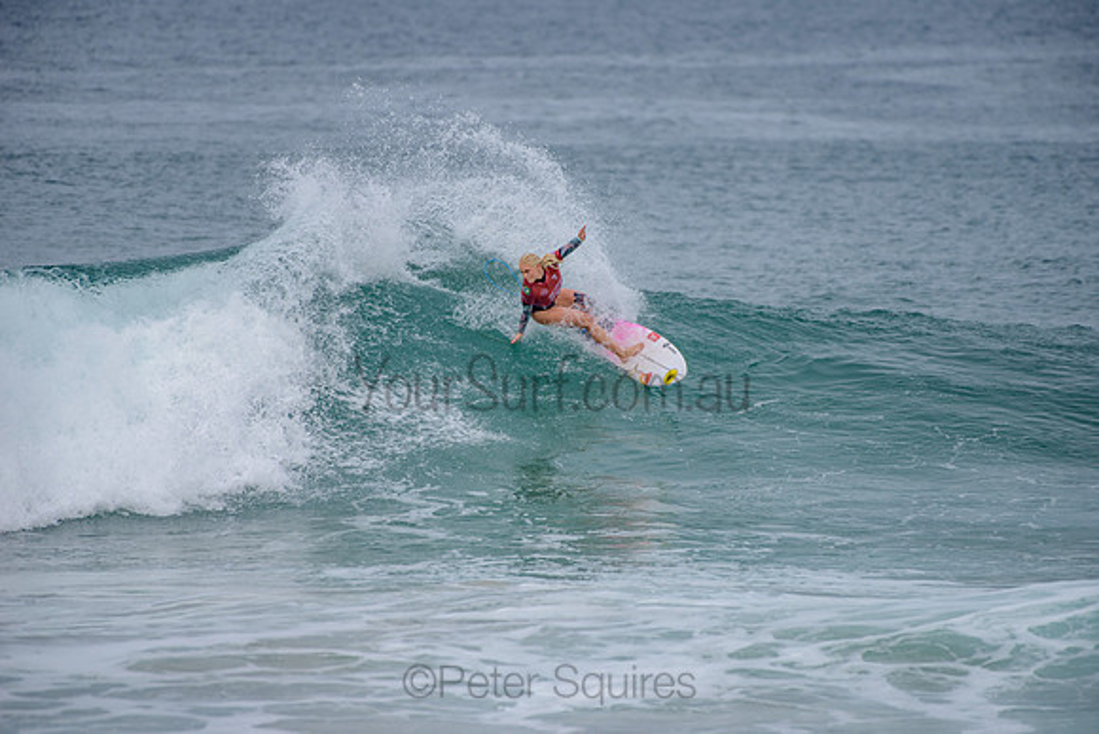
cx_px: 550
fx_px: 15267
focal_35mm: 500
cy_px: 367
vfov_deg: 2.8
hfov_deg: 4.1
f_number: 5.6
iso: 250
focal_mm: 500
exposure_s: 1/2000
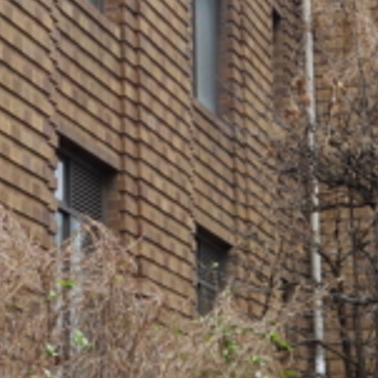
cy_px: 83
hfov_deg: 13.8
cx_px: 101
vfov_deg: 13.8
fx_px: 1557
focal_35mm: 126
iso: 200
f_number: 4.5
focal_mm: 10.53
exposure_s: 1/160
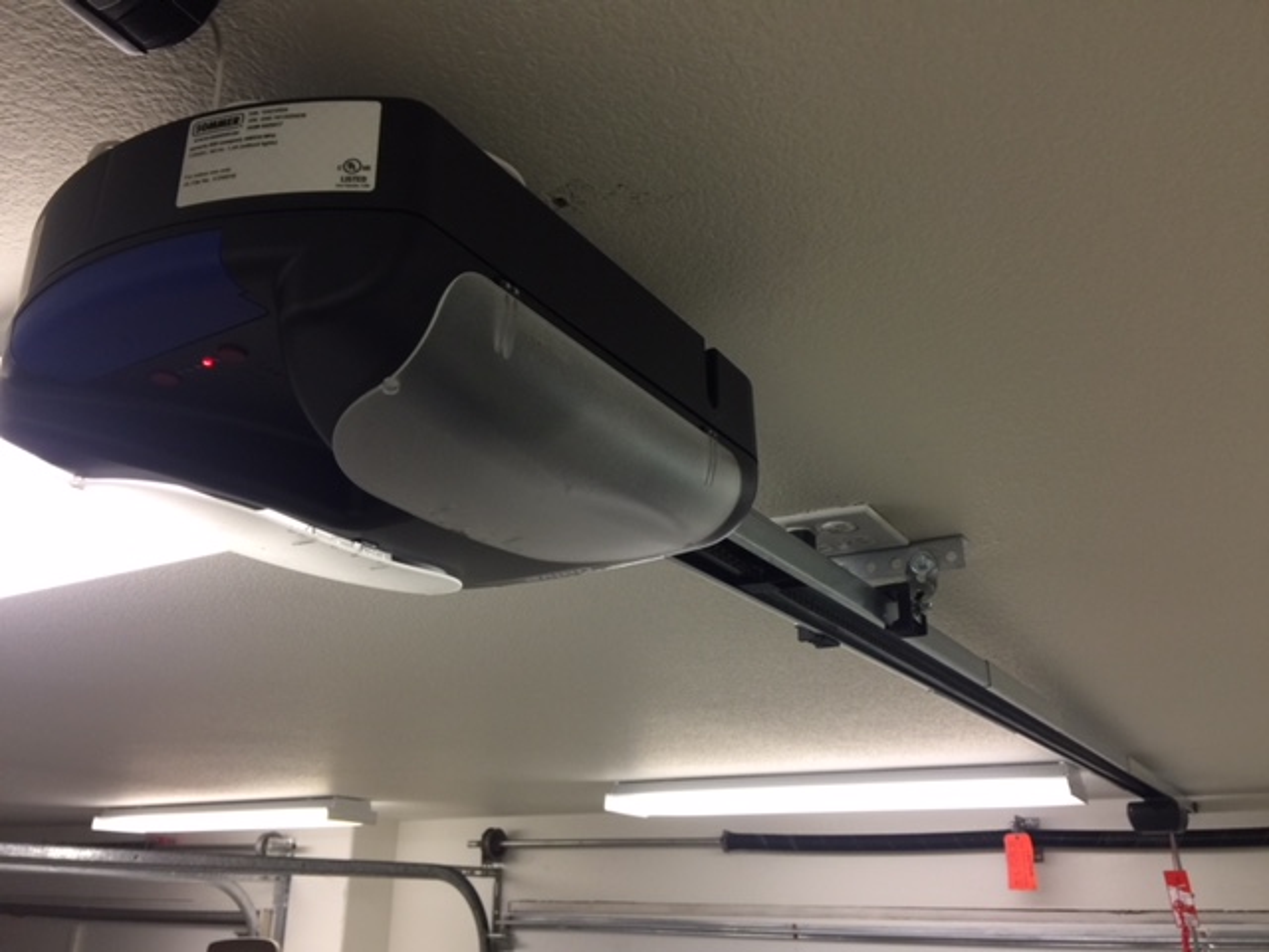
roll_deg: -2.5
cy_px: 476
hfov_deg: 61.7
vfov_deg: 48.2
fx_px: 1063
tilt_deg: +22.7
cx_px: 634
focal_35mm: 29
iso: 50
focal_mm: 4.15
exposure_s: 1/30
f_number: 2.2
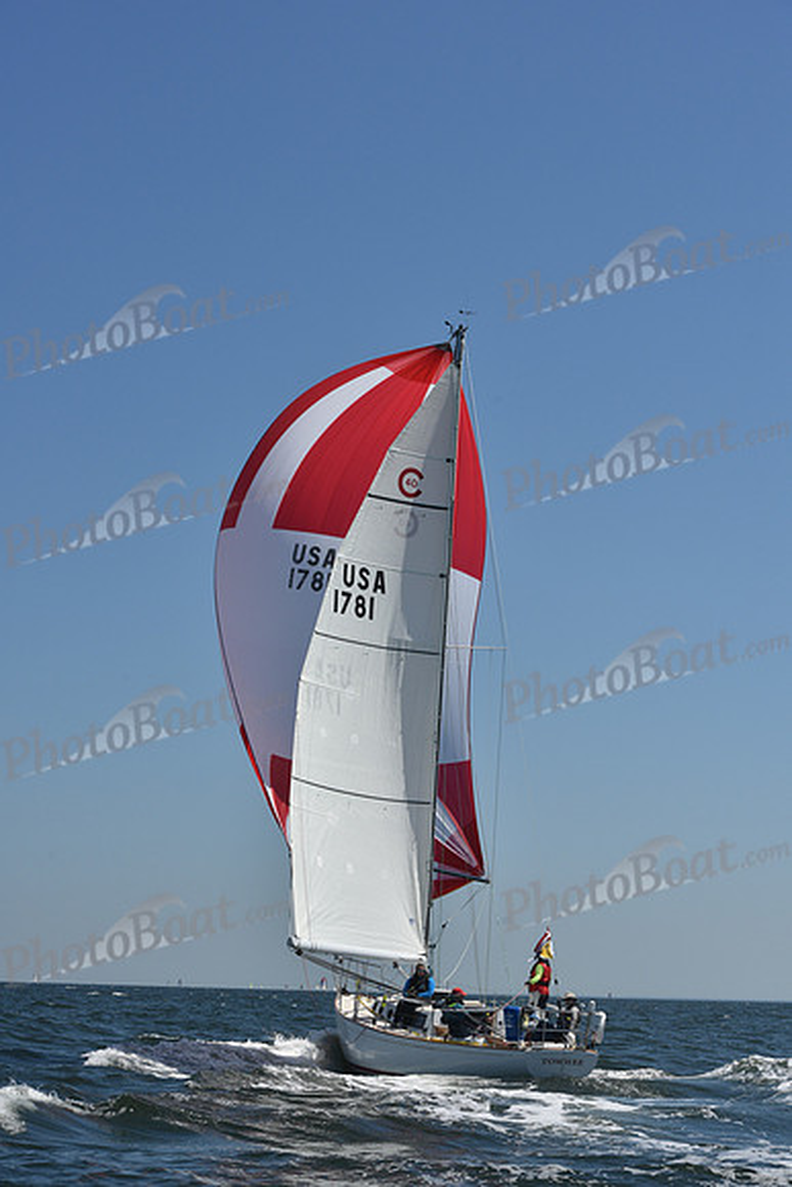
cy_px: 594
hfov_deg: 19.5
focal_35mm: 70
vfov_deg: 28.8
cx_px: 396
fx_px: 2308
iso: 250
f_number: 11
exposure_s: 1/1250
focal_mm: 70
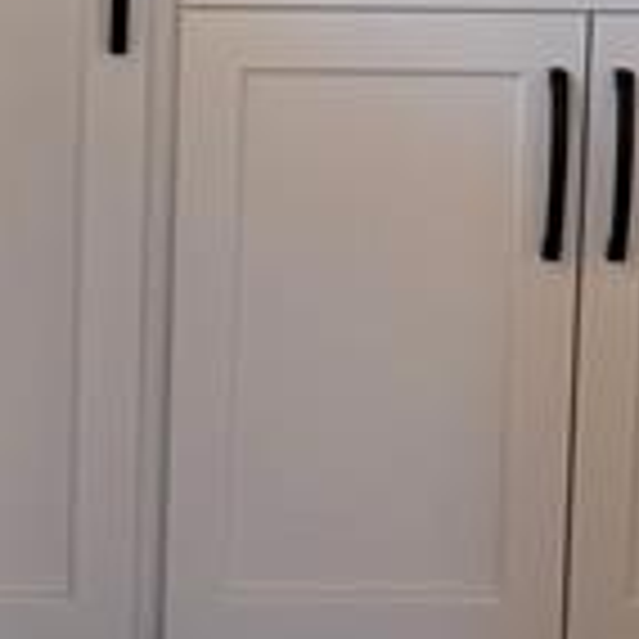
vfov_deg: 10.9
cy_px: -362
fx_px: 3195
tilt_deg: -8.7
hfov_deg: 11.3
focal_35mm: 153
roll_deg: -0.9
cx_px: 32
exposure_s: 1/170
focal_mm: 6.76
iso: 125
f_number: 1.78
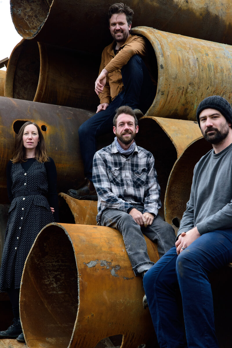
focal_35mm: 65
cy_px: 174
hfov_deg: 20.9
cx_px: 116
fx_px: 628
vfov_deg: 31.0
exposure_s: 1/250
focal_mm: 65
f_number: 10
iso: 2000
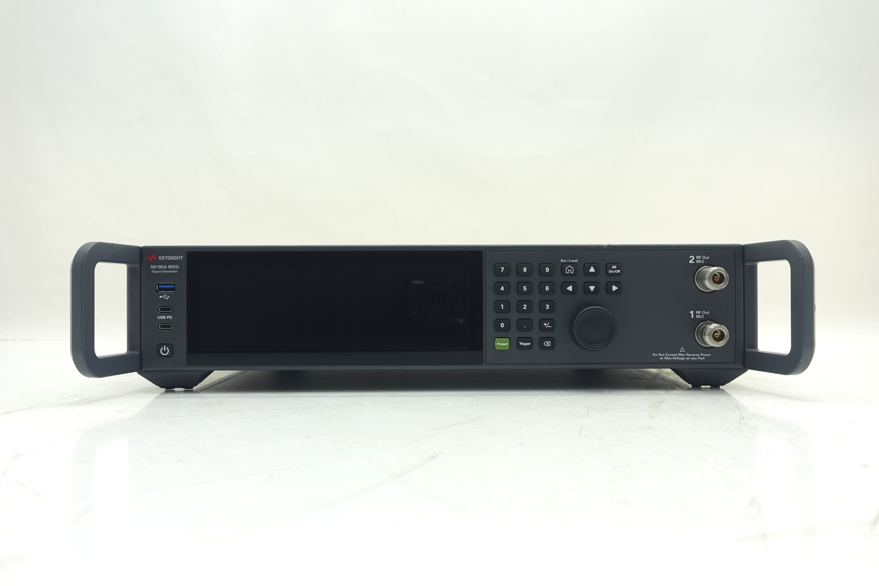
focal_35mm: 31
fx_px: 757
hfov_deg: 60.3
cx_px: 440
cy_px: 293
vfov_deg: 42.3
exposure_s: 1/20
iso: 100
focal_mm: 11.22
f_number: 3.2
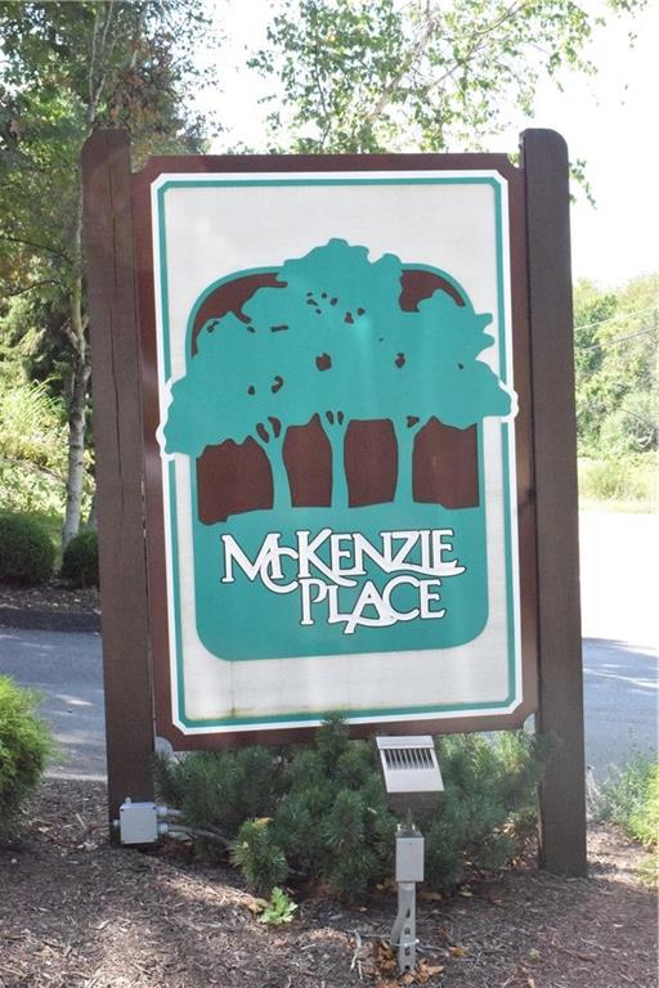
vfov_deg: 36.9
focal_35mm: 54
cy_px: 494
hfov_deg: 25.1
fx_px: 1483
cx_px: 330
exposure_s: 1/1000
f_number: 16
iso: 12800
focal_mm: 36
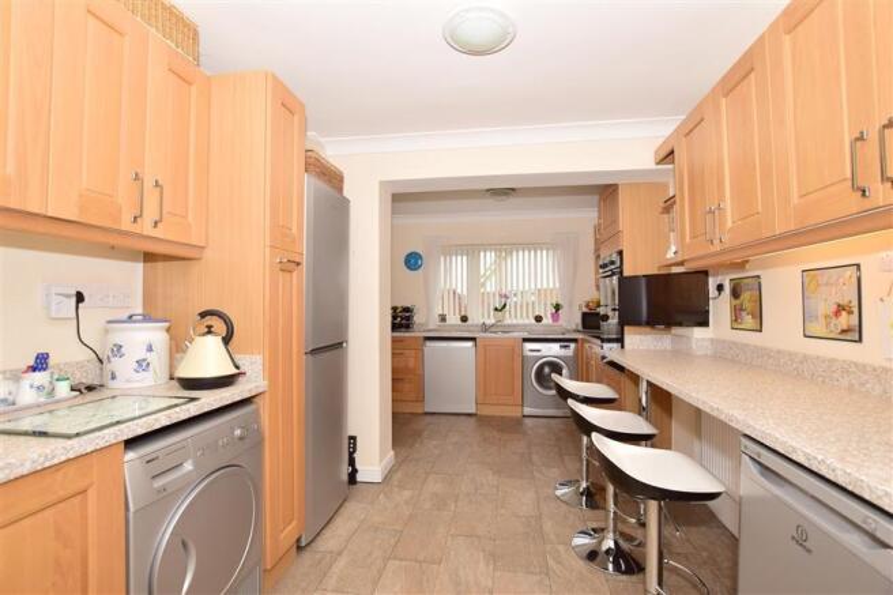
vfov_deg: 77.3
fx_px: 372
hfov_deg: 100.4
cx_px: 446
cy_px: 298
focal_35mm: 15
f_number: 7.1
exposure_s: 1/200
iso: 200
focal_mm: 10
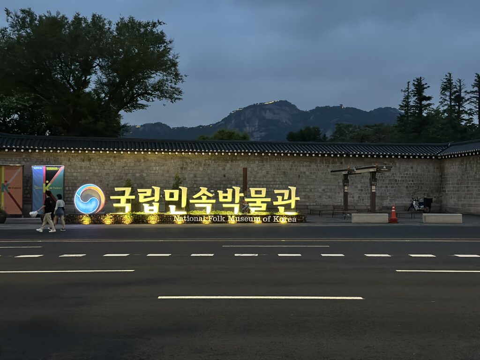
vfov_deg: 30.3
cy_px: 180
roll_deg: -1.2
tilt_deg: +0.5
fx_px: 666
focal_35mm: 48
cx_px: 240
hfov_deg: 39.7
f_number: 1.78
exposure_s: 1/30
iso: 800
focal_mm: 6.86
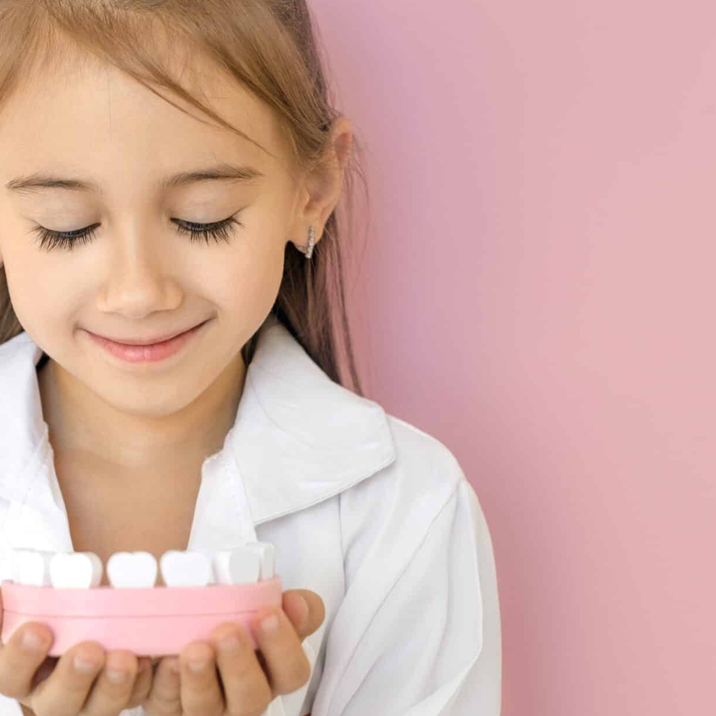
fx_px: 2200
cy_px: 342
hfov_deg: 18.3
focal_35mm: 94
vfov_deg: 18.5
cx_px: 123
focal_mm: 35
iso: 200
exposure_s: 1/250
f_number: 3.6
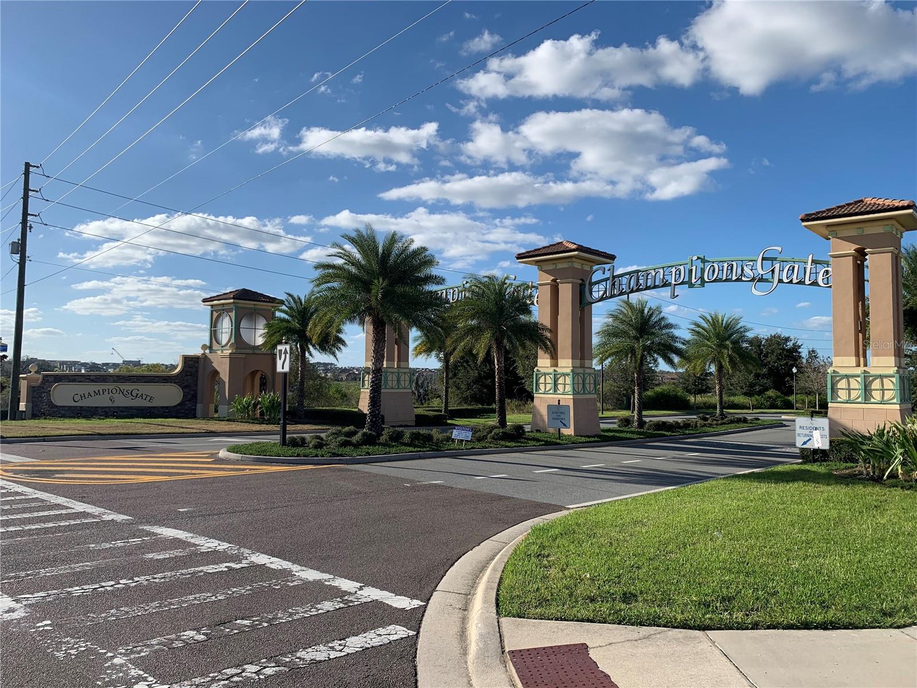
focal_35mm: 26
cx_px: 458
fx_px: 689
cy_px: 344
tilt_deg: +6.7
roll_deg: -0.9
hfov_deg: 67.3
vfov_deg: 53.1
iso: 25
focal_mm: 4.25
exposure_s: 1/2833
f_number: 1.8
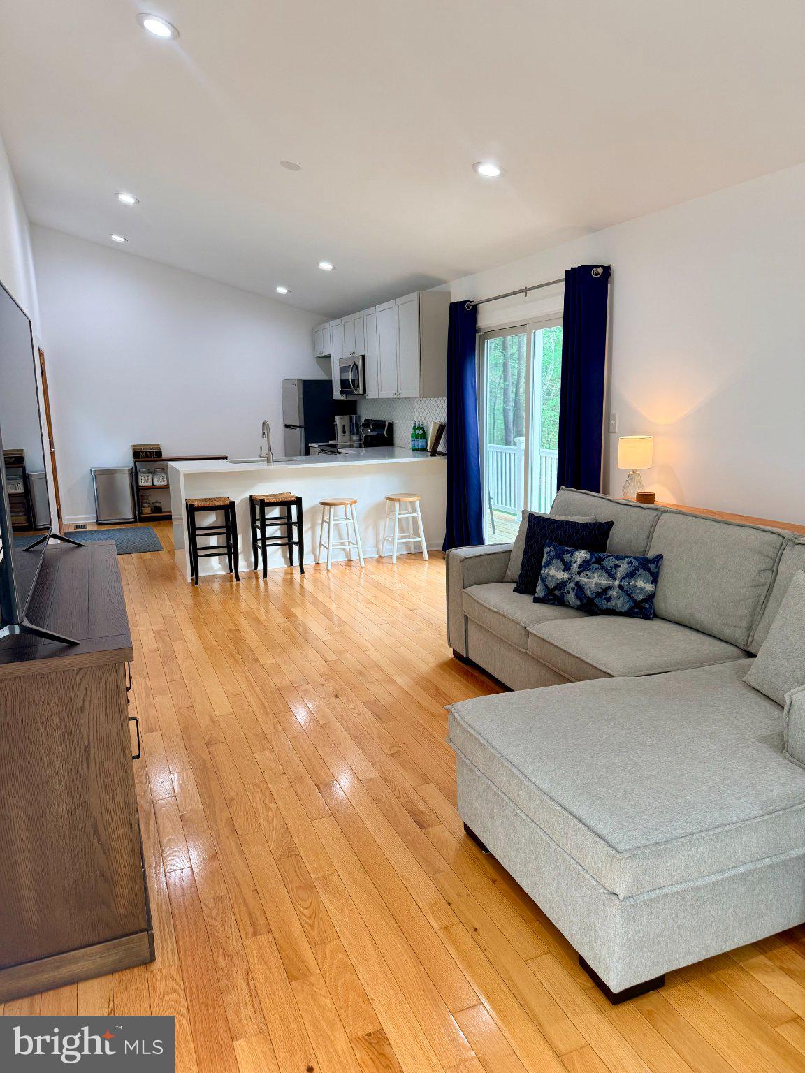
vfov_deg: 71.6
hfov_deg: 56.8
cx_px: 402
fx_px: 744
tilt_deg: -9.1
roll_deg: +0.2
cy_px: 536
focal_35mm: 24
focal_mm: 6.76
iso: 125
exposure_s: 1/120
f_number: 1.78
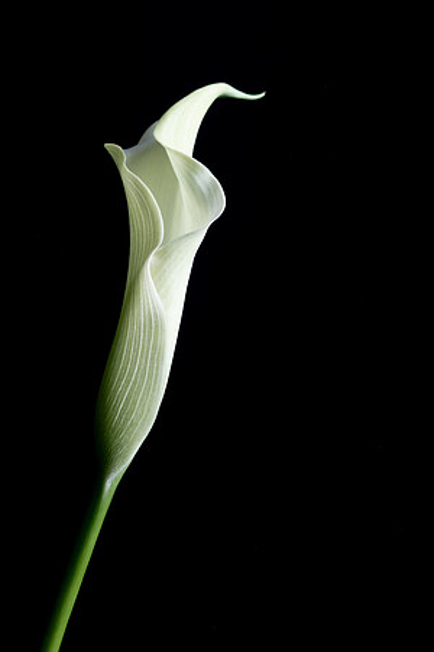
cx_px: 217
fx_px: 2025
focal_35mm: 112
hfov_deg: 12.2
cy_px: 326
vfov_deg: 18.3
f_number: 13
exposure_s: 1/2
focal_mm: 74.4
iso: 200
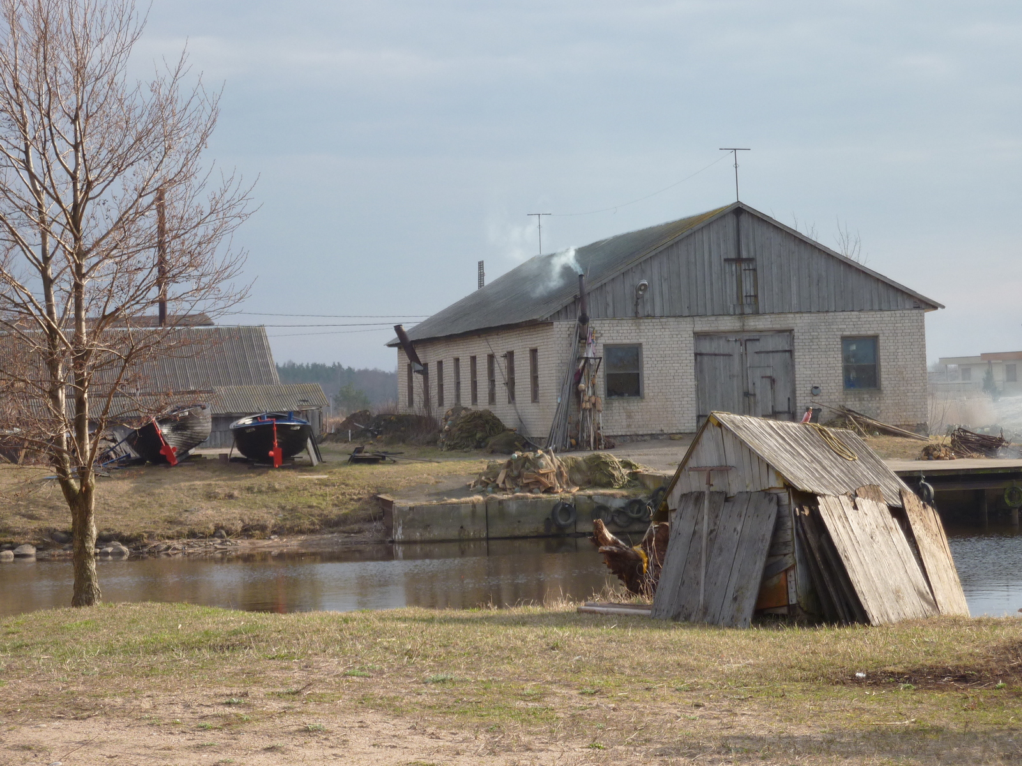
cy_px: 383
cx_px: 511
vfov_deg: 14.2
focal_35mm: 104
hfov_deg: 18.9
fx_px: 3070
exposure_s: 1/250
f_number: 4.3
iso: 80
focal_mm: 17
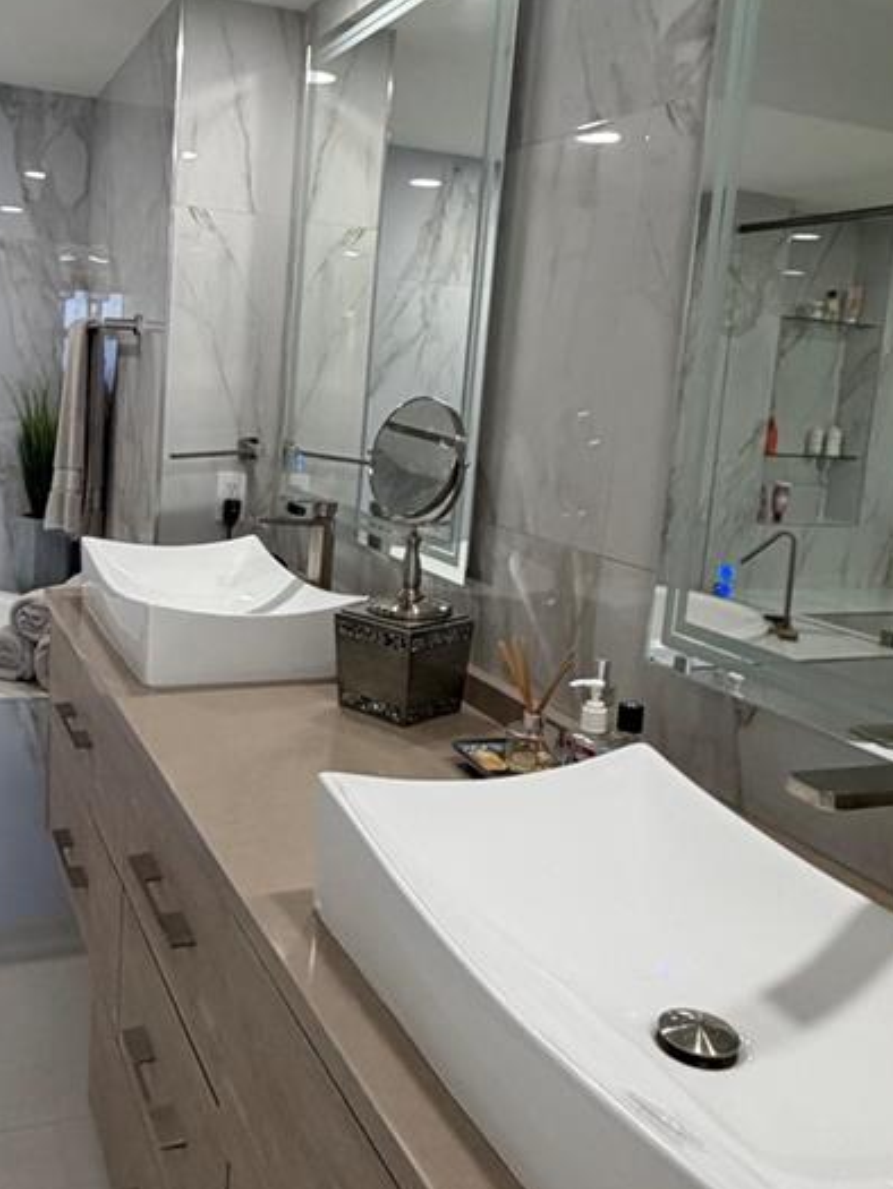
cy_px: 534
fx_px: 1100
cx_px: 311
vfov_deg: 56.7
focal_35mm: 32
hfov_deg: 43.7
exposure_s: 1/120
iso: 250
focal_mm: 2.22
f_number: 2.2
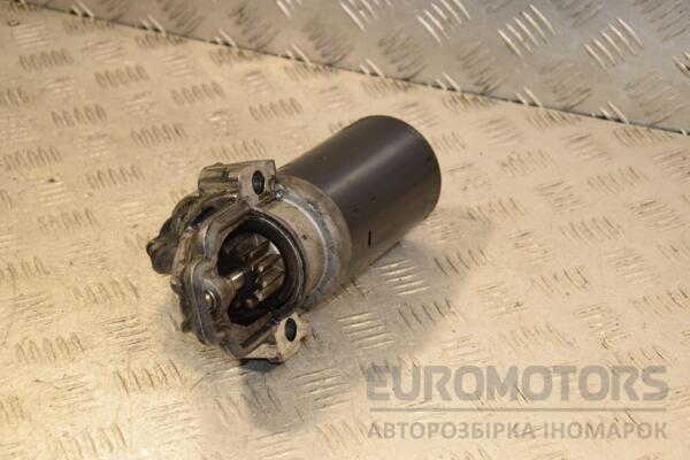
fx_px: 1782
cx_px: 345
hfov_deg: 21.9
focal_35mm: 93
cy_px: 230
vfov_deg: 14.7
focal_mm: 62
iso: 800
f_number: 6.3
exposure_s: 1/200
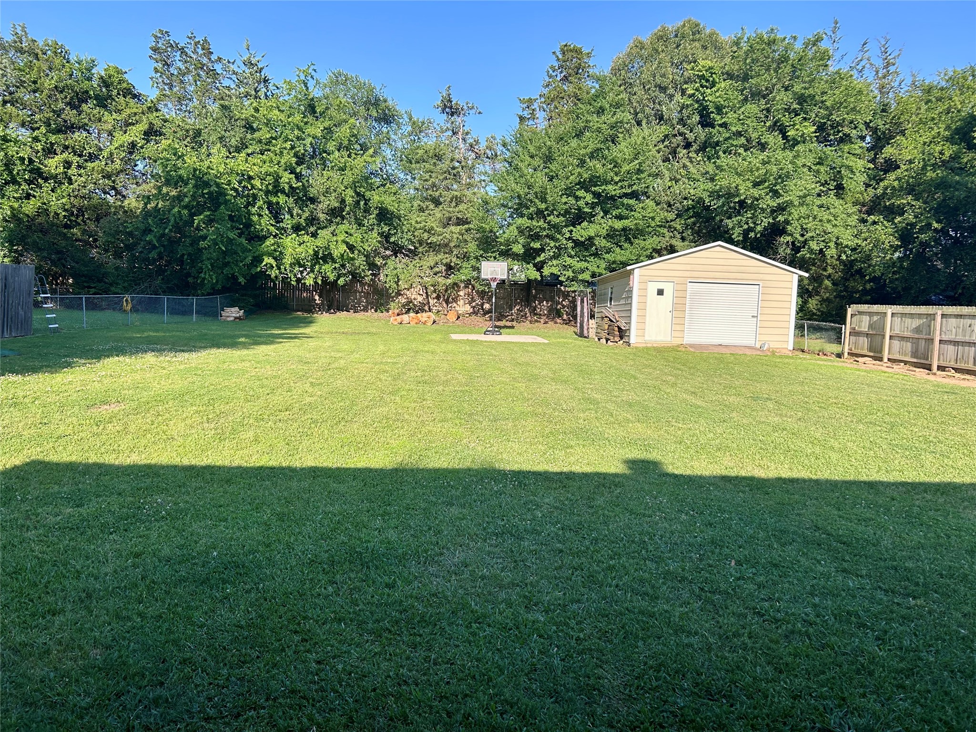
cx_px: 488
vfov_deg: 53.1
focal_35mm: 26
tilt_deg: -3.4
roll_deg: -1.2
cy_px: 366
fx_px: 733
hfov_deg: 67.3
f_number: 1.5
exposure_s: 1/1597
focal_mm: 5.7
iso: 50
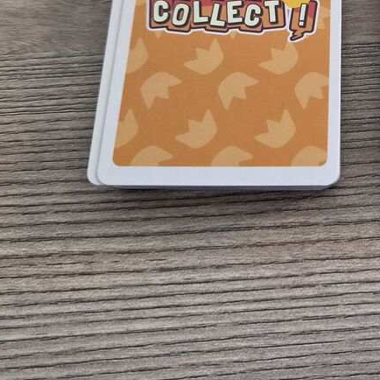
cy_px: 57
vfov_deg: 33.9
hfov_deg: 33.1
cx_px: 359
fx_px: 596
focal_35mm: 48
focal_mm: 5.4
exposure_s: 1/60
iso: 250
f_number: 1.8
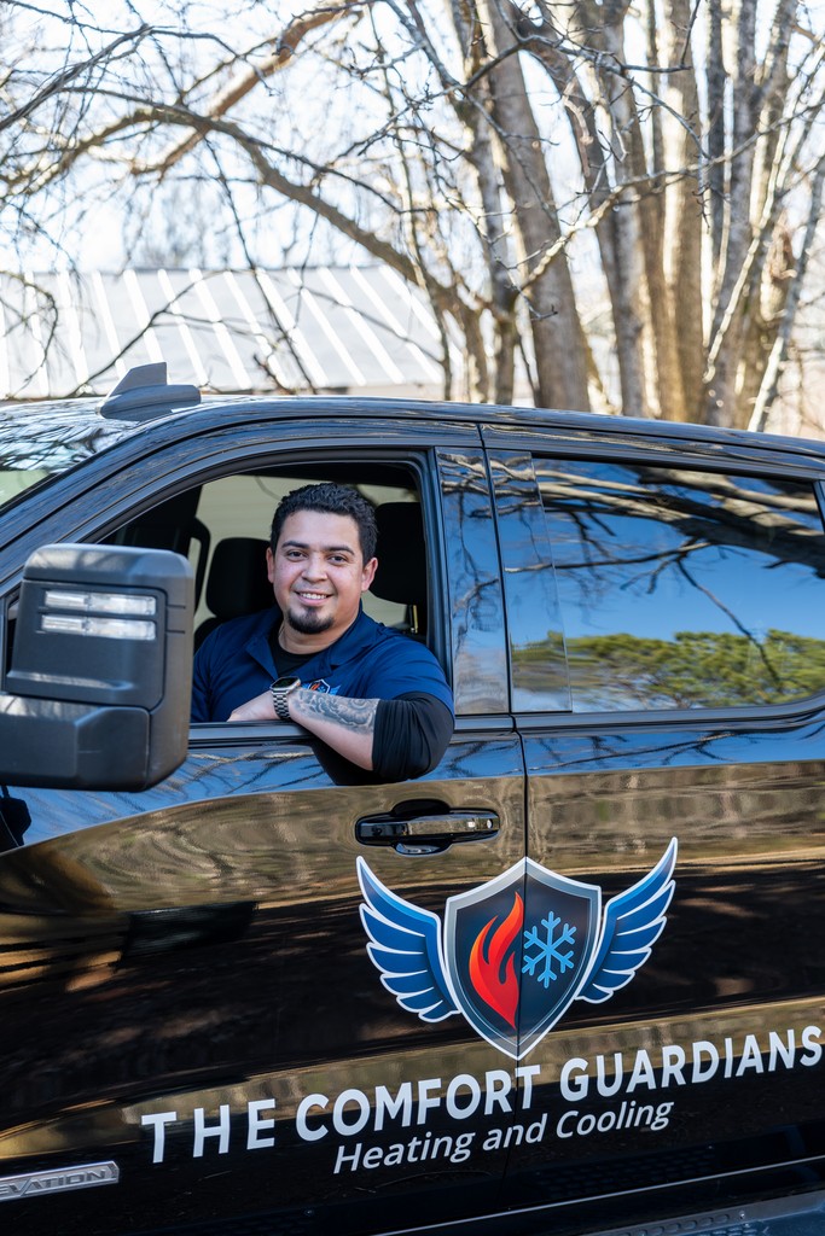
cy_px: 618
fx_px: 1890
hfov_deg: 24.6
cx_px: 412
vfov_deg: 36.2
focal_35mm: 55
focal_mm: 55
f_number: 2.8
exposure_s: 1/100
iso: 100
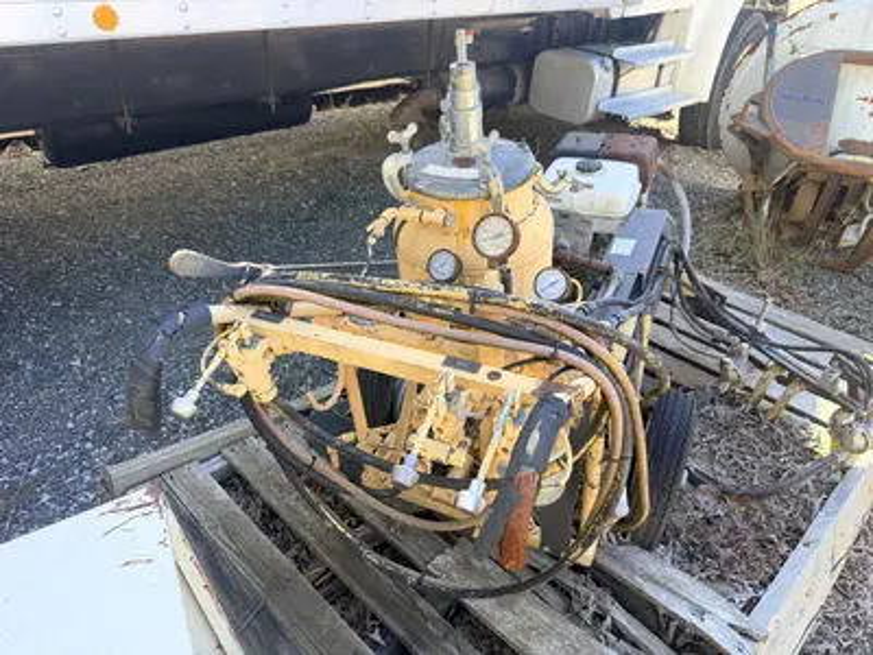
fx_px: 605
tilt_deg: -30.3
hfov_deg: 71.6
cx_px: 436
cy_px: 328
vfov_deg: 56.8
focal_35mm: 24
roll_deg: +1.4
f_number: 1.78
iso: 80
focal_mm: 6.76
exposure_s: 1/280
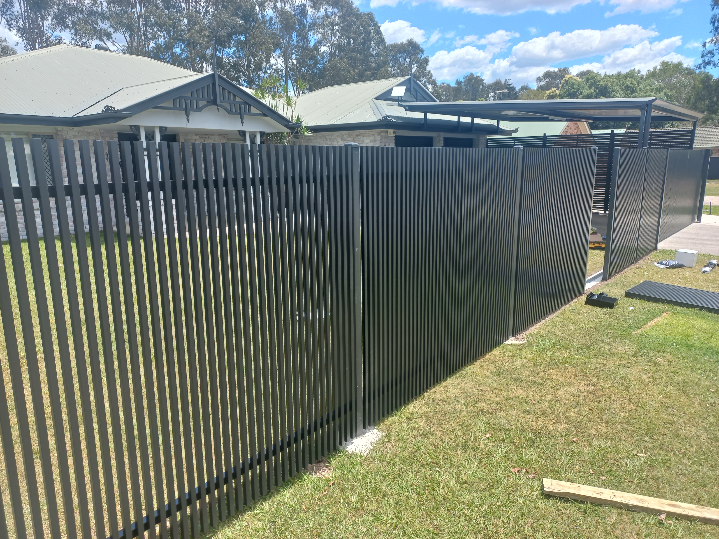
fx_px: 519
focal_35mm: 25
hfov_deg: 69.4
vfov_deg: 54.9
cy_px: 270
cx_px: 360
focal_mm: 4.6
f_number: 1.8
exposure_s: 1/454
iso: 25
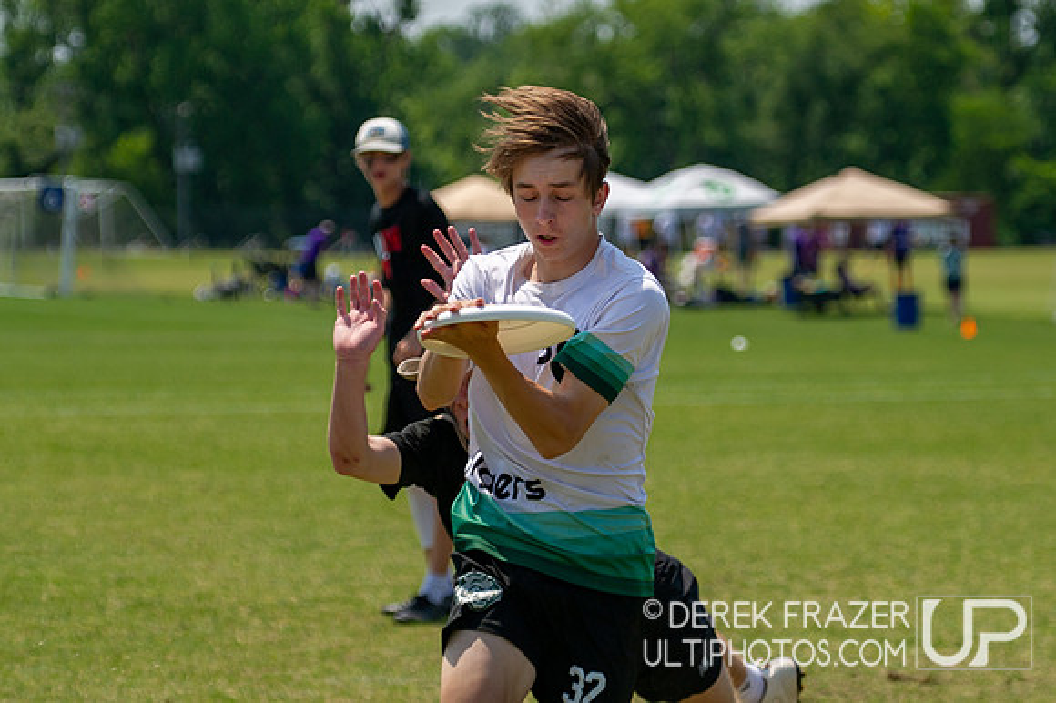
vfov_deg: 6.2
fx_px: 6539
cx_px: 547
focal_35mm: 223
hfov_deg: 9.2
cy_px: 331
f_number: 4
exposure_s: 1/3200
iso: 250
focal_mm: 130
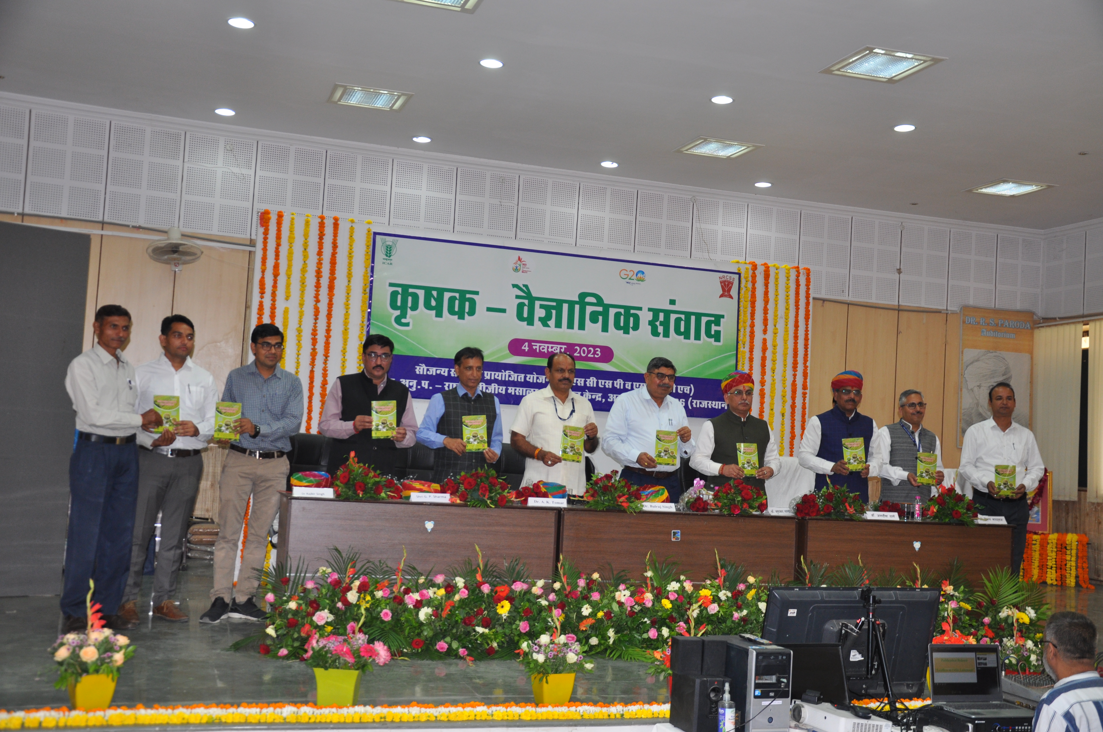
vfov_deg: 35.4
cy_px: 366
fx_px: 1148
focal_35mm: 38
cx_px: 552
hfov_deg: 51.3
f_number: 4
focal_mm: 25
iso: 400
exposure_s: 1/60
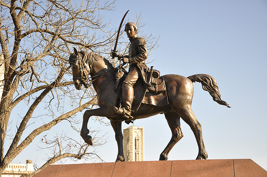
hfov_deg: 35.1
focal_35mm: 57
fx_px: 422
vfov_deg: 23.7
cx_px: 134
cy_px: 88
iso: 220
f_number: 5.6
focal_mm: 38
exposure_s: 1/125
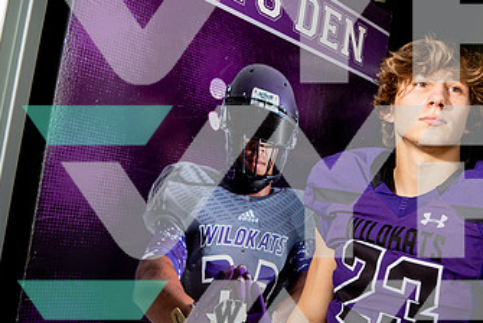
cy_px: 182
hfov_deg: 41.6
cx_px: 389
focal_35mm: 45
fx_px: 604
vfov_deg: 29.9
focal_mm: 26
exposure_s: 1/250
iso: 200
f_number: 5.6
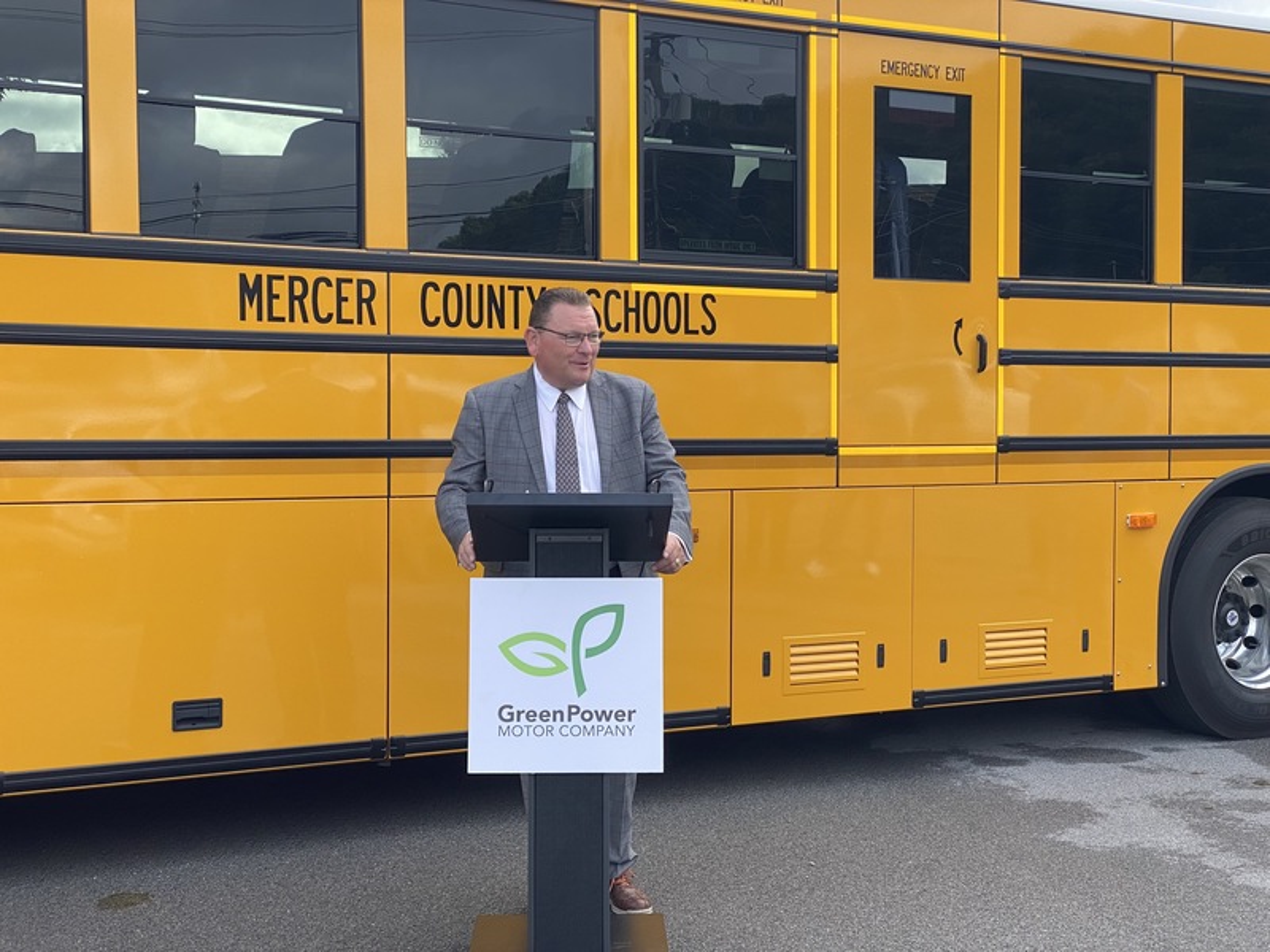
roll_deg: +1.0
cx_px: 635
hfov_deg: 36.8
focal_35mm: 52
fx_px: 1908
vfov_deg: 28.0
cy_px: 476
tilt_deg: -1.9
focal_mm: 6
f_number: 2
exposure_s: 1/510
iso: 20
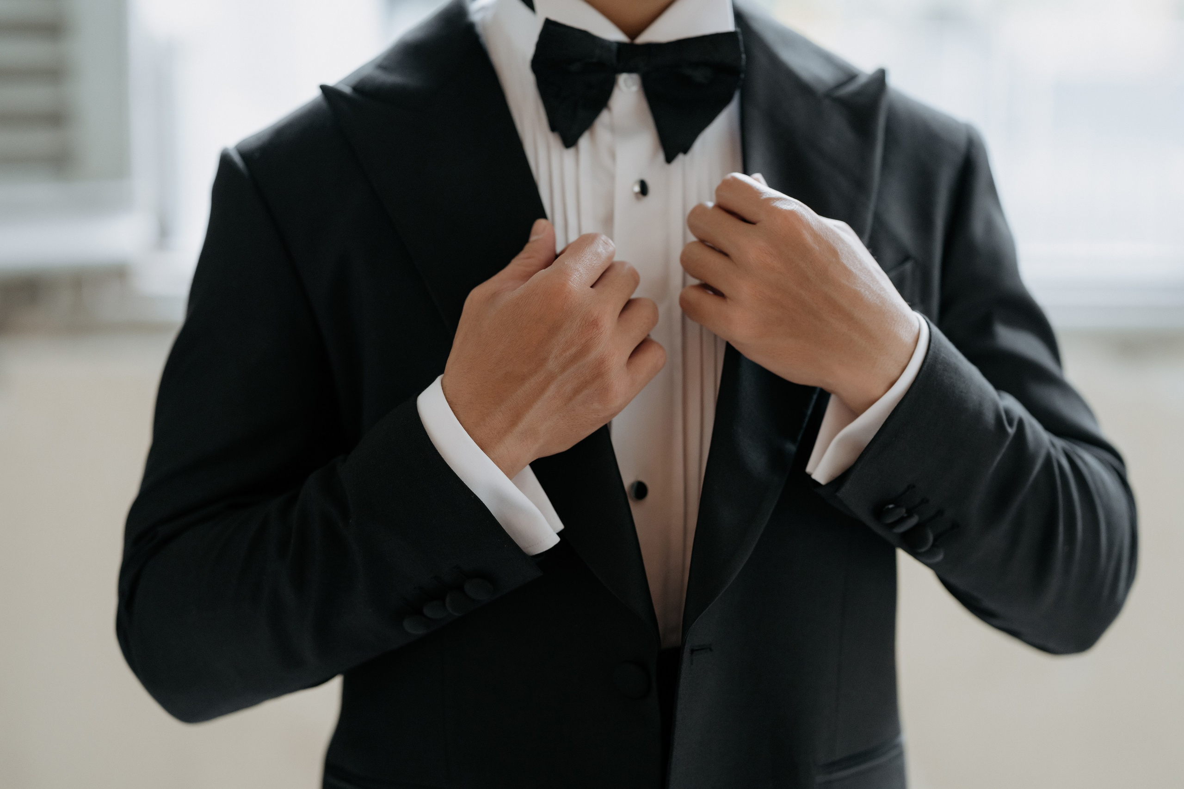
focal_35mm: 85
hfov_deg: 23.9
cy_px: 394
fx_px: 2796
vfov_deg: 16.1
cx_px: 592
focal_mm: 85
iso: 1000
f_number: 1.8
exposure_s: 1/250
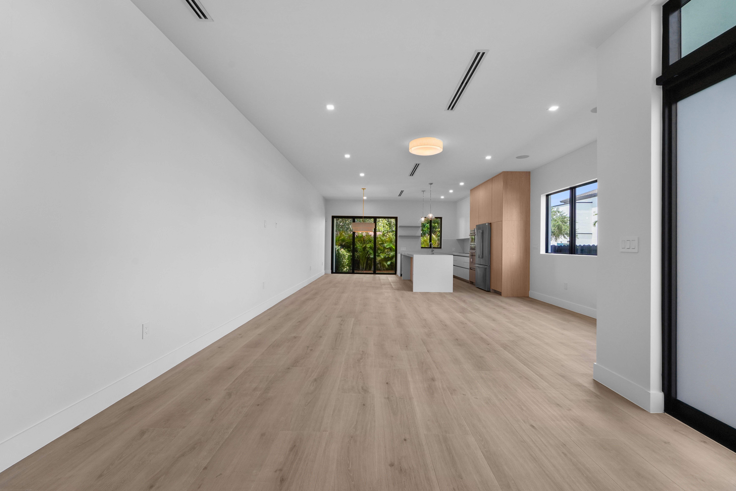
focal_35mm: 14
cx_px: 368
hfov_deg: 104.3
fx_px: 286
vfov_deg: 81.2
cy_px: 246
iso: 250
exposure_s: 1/25
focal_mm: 14
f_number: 11
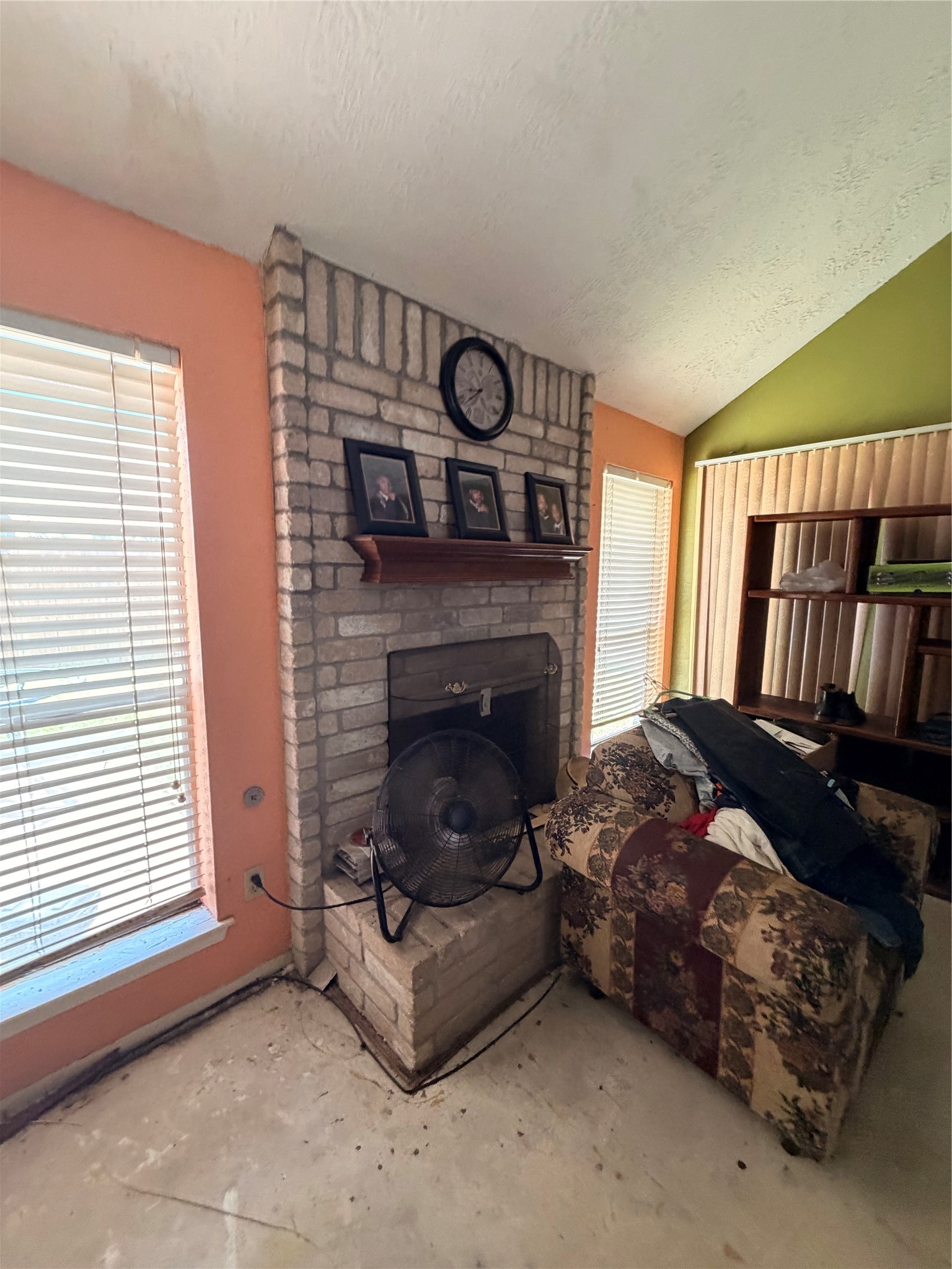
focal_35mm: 14
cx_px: 476
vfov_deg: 102.1
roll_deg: +1.5
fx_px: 513
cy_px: 634
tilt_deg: -7.1
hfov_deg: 85.7
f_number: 2.2
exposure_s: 1/60
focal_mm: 2.22
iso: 400
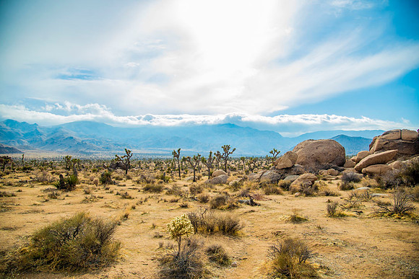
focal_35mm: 24
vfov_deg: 53.2
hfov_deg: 73.7
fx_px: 279
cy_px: 140
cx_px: 210
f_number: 4
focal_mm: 24
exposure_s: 1/1000
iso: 100
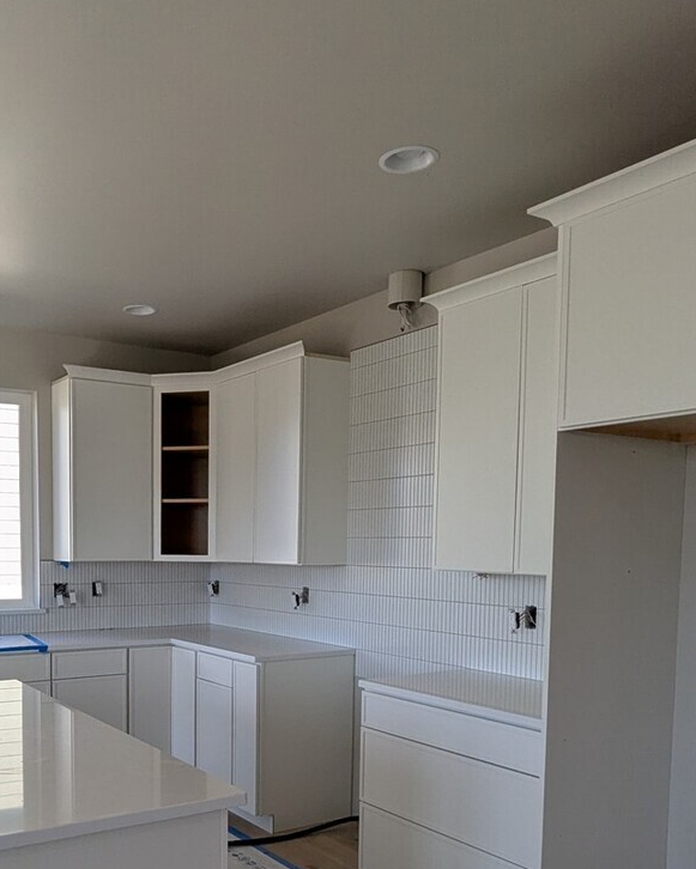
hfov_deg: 45.9
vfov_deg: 55.5
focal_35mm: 31
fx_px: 798
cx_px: 195
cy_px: 606
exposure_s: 1/254
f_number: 2.2
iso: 44
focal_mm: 2.35
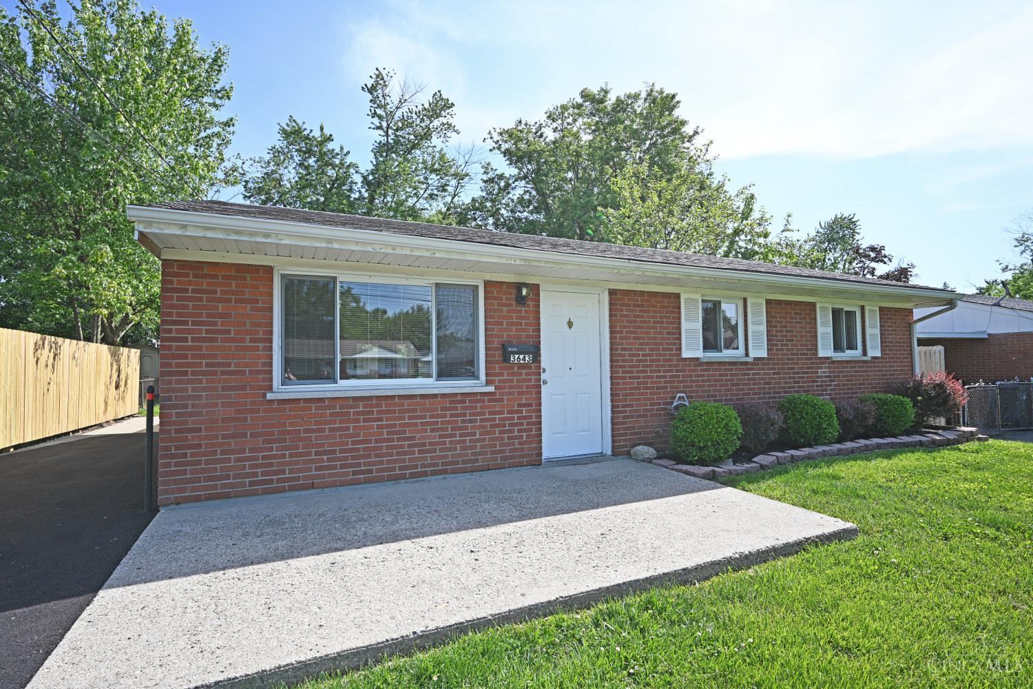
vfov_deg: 70.4
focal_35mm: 17
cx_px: 516
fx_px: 488
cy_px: 344
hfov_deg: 93.3
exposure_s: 1/320
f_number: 6.3
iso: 100
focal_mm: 17
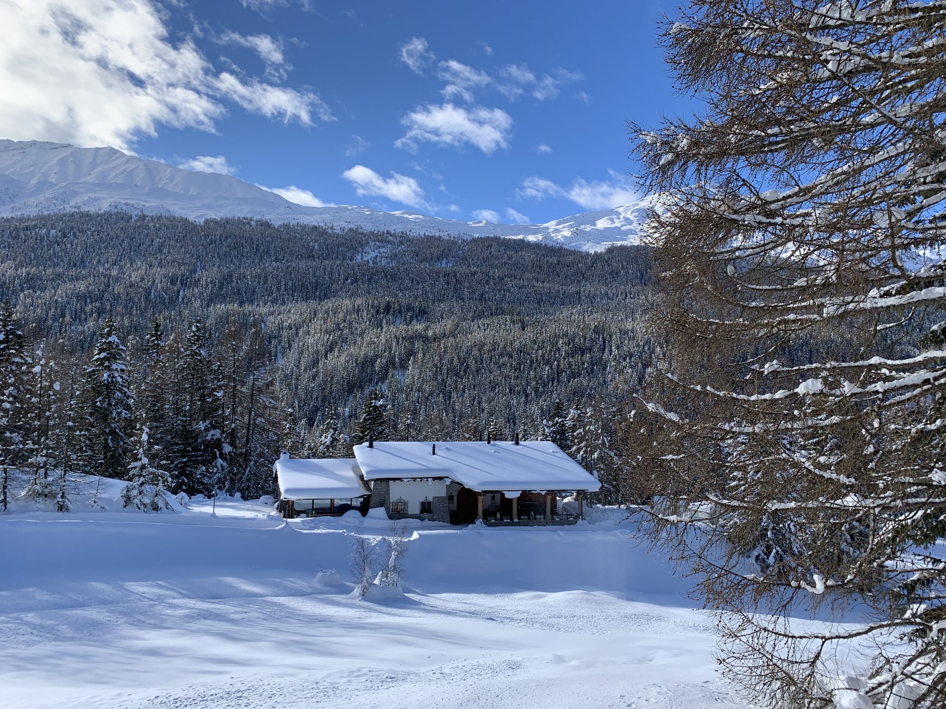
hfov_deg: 67.3
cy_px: 354
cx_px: 473
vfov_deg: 53.1
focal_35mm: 26
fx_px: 711
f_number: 1.8
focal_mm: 4.25
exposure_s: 1/1916
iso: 25
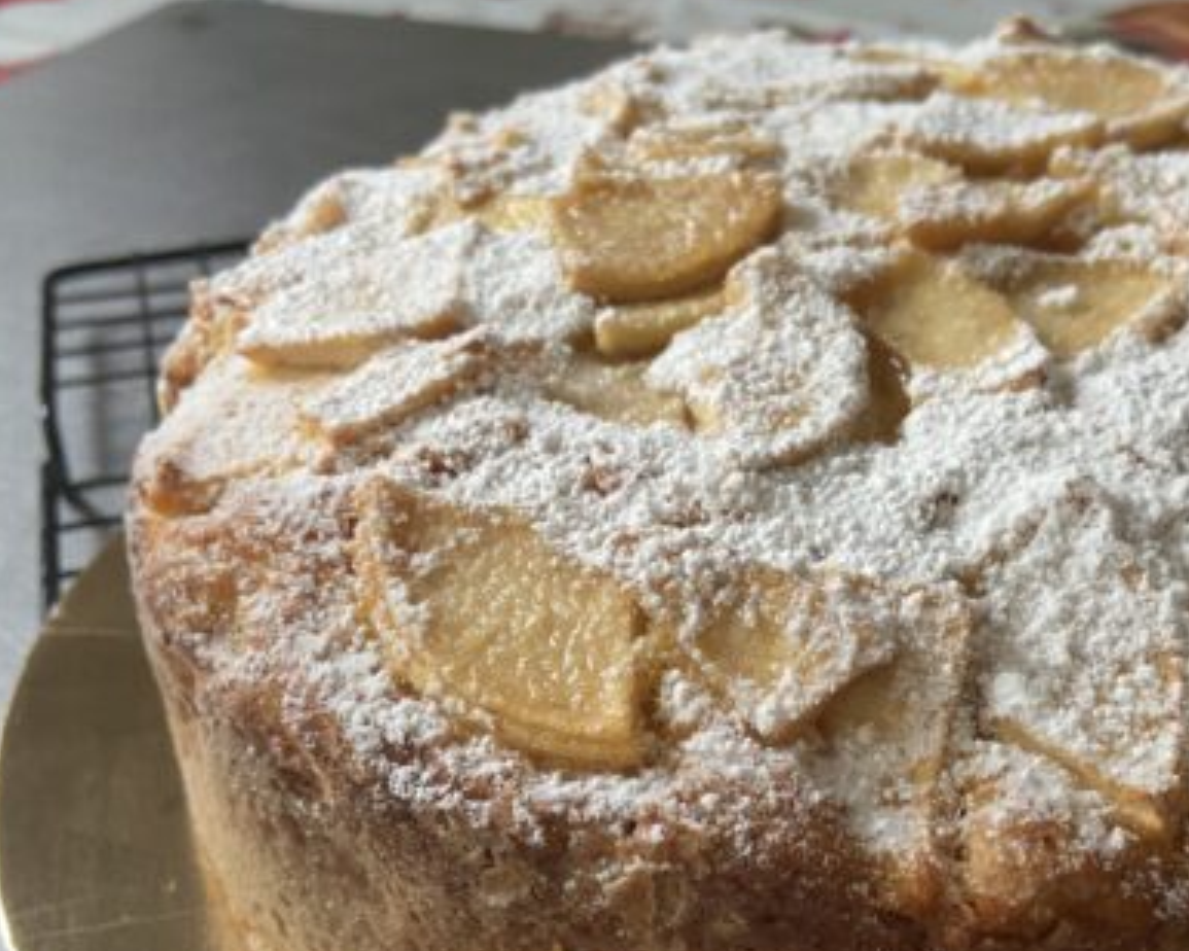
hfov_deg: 41.2
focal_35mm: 44
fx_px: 1548
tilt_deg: -39.9
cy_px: 682
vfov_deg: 33.6
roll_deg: -0.3
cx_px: 842
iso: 160
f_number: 1.8
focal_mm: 4.25
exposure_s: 1/60
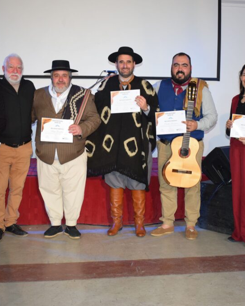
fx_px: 462
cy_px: 153
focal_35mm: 51
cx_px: 138
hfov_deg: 29.7
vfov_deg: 36.6
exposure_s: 1/100
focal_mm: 24
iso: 800
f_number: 5
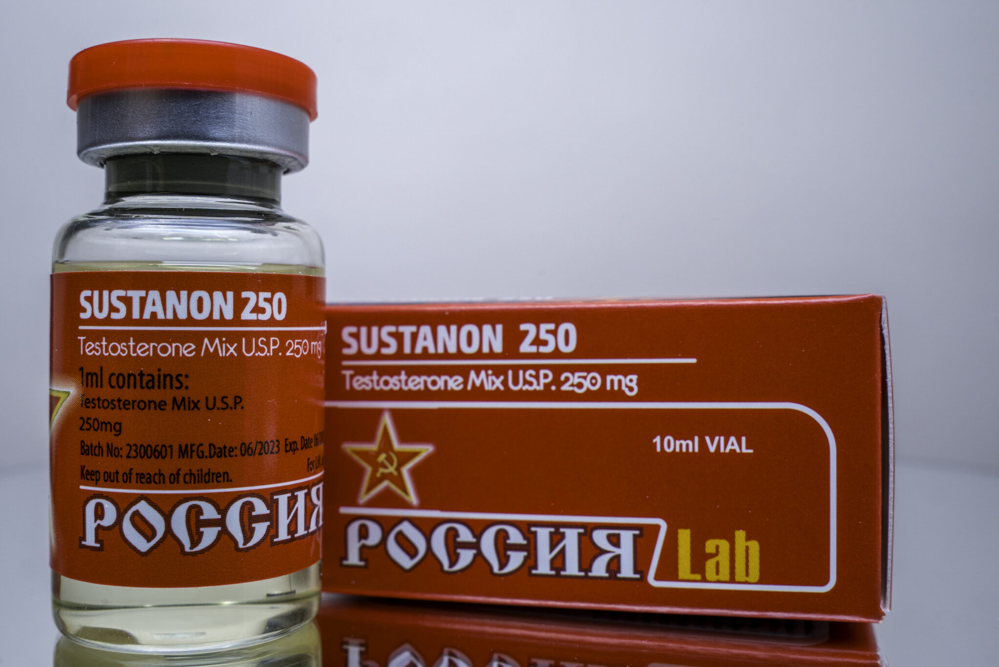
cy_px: 344
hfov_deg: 48.4
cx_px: 480
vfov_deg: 33.4
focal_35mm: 40
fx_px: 1110
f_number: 14
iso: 160
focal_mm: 32
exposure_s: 1/15
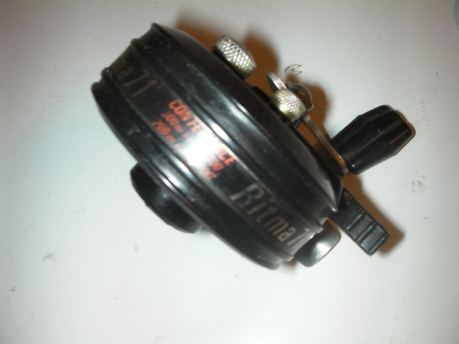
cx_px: 230
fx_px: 504
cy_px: 172
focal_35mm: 38
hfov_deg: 49.0
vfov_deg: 37.7
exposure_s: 1/30
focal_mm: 6.3
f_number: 5.6
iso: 200
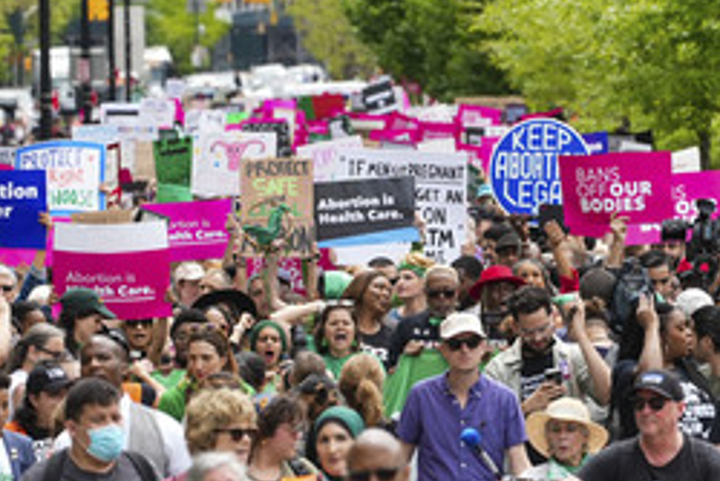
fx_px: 9005
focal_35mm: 450
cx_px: 455
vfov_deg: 3.1
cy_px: 346
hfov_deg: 4.6
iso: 400
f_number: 7.1
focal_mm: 250
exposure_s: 1/500
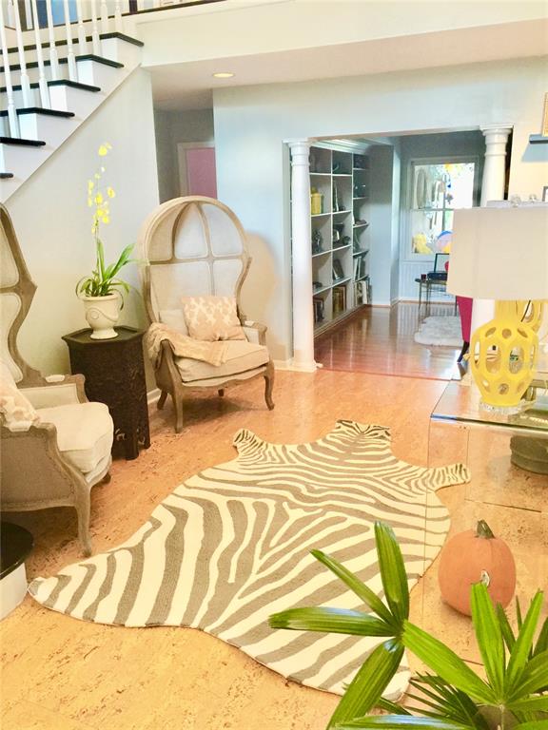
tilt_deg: -12.0
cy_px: 365
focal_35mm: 29
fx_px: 612
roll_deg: +0.6
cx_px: 274
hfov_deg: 48.2
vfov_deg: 61.7
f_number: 2.2
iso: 80
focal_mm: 4.15
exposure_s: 1/15
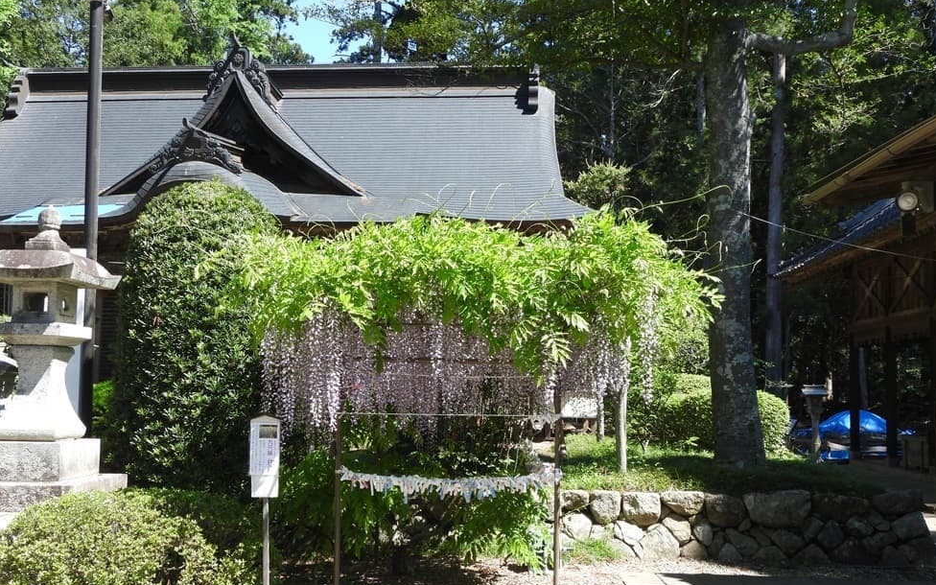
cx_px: 462
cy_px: 319
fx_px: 969
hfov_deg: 51.5
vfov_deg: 33.6
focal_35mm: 38
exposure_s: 1/320
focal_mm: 6.2
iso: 100
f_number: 4
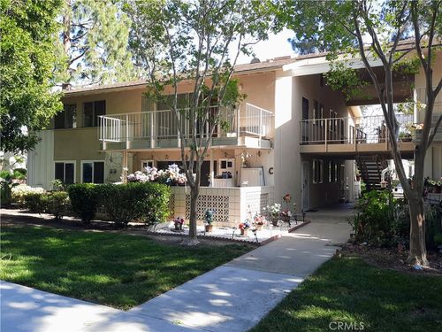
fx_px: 319
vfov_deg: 54.9
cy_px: 166
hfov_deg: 69.4
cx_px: 221
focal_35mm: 25
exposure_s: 1/155
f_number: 2
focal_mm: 4.6
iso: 64
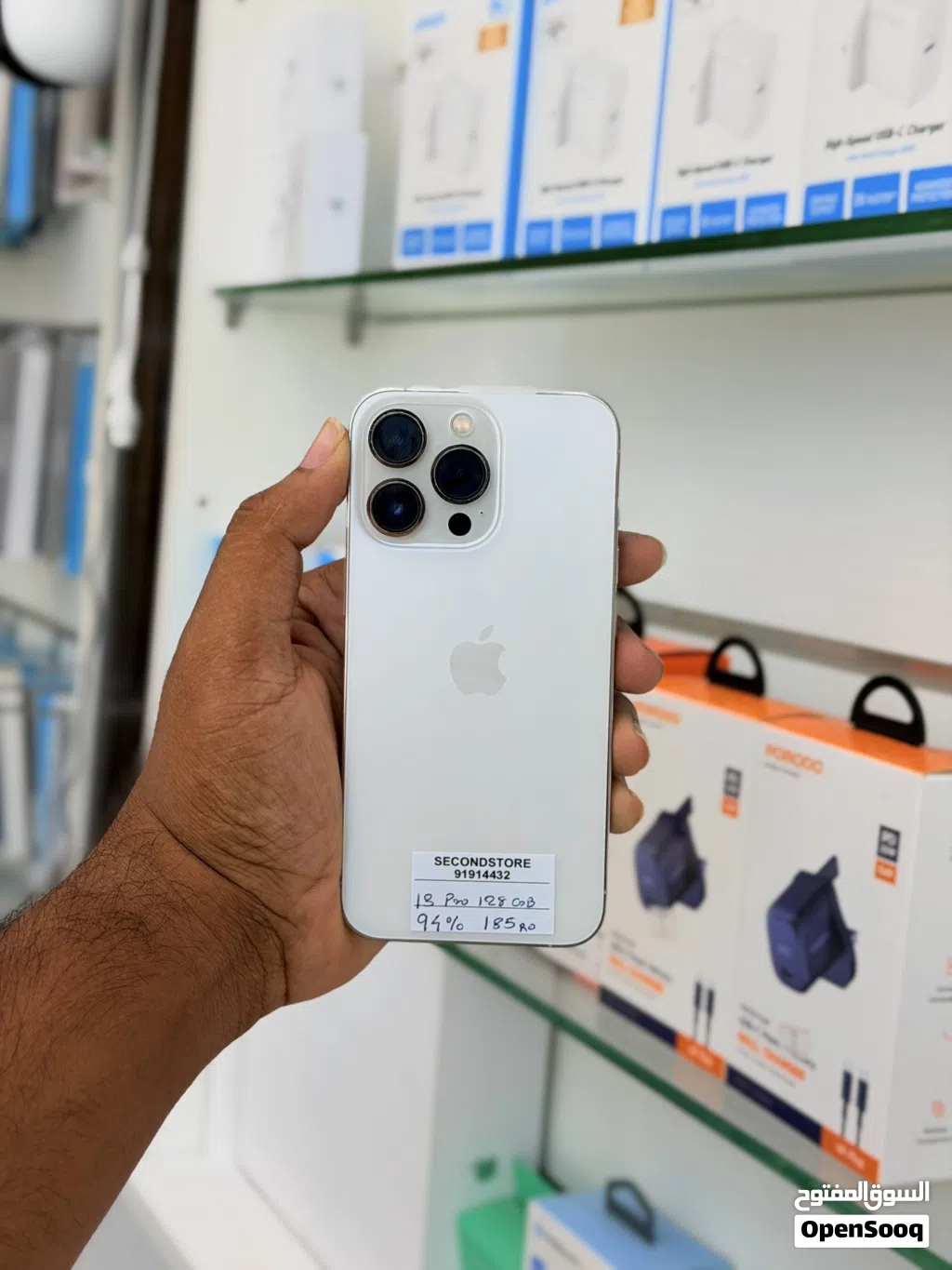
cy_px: 635
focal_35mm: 48
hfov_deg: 30.3
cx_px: 476
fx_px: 1760
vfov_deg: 39.7
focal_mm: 6.76
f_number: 1.78
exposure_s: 1/681
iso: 64
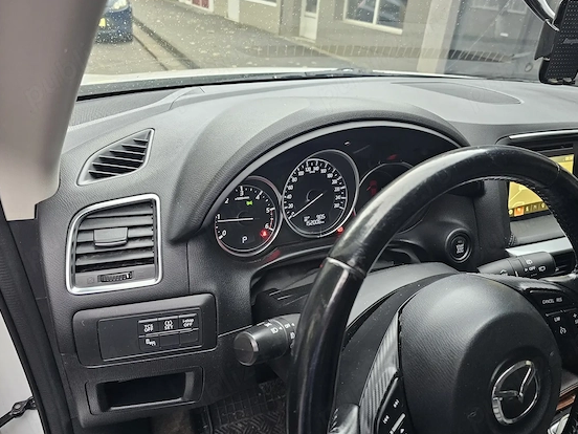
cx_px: 311
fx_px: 417
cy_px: 226
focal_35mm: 25
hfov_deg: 69.3
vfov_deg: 54.9
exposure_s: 1/100
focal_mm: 6.3
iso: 500
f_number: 1.7
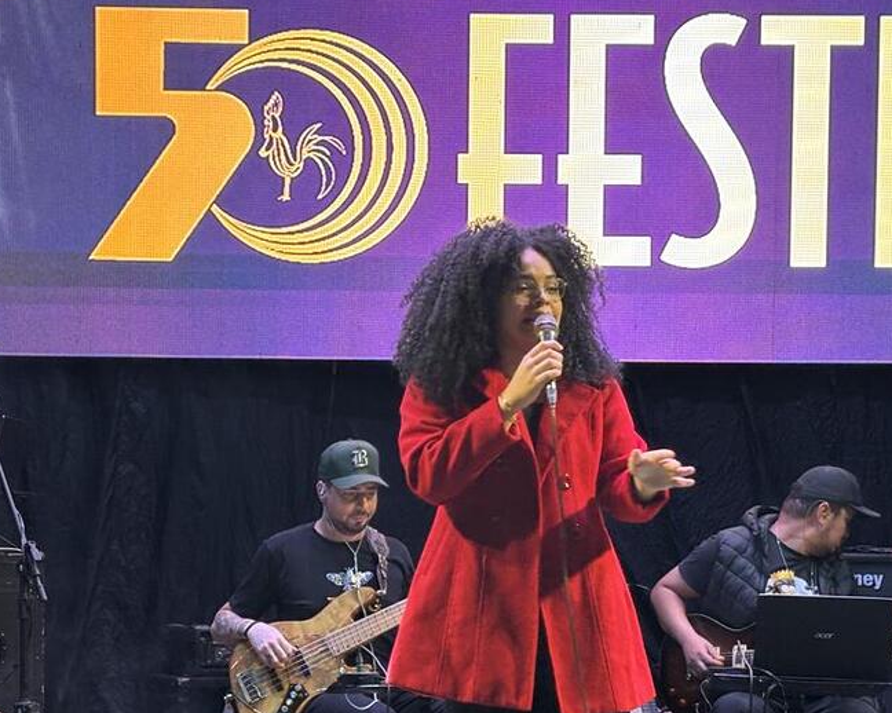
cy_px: 509
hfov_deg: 20.4
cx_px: 434
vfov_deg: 16.3
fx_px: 2481
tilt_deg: +2.0
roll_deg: -1.3
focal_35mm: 94
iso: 160
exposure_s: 1/35
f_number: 1.6
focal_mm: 5.96
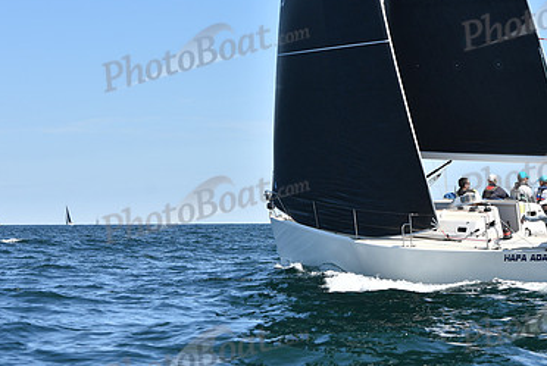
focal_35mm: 109
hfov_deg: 18.6
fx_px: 1658
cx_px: 387
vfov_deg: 12.6
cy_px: 110
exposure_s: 1/1600
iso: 250
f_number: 5
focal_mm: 70
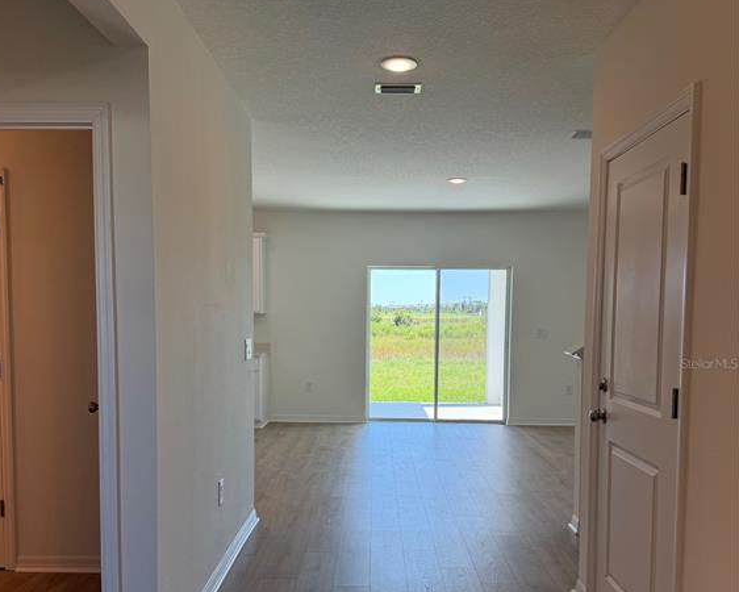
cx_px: 362
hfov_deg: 55.6
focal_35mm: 32
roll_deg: -0.1
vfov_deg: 45.5
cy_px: 363
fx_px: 700
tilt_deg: -3.7
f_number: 1.78
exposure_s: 1/228
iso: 80
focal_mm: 6.76
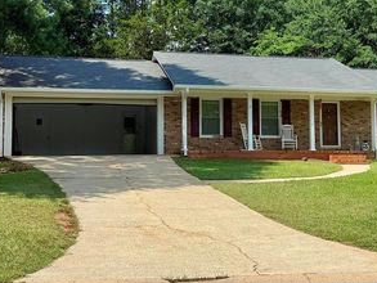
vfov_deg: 34.5
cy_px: 75
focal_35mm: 41
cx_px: 262
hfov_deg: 44.8
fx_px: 447
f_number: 1.78
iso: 80
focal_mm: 6.76
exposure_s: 1/4975
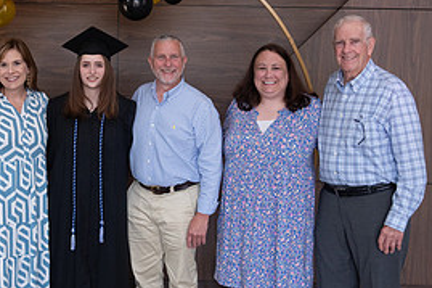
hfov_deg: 28.7
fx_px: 827
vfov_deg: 19.7
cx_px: 93
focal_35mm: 69
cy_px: 120
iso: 1600
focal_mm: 32
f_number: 4
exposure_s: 1/200
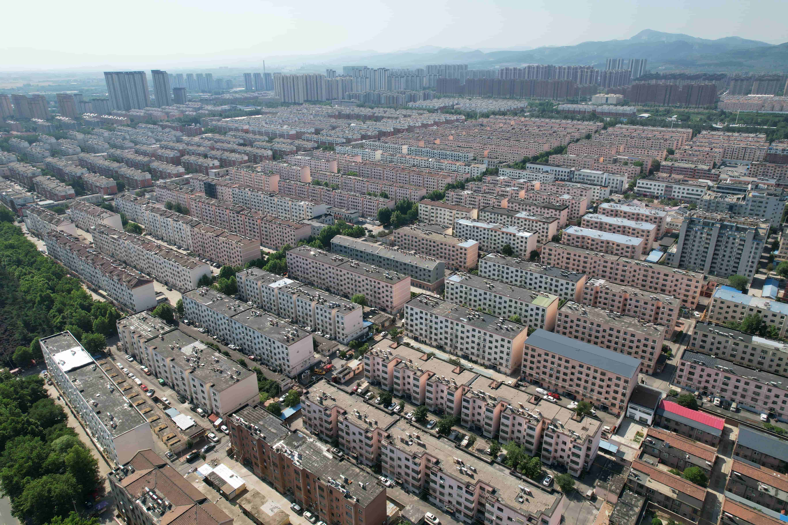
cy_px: 262
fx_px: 482
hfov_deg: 78.6
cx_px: 394
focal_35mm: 22
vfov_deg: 57.2
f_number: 2.8
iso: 200
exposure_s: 1/2500
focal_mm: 8.38
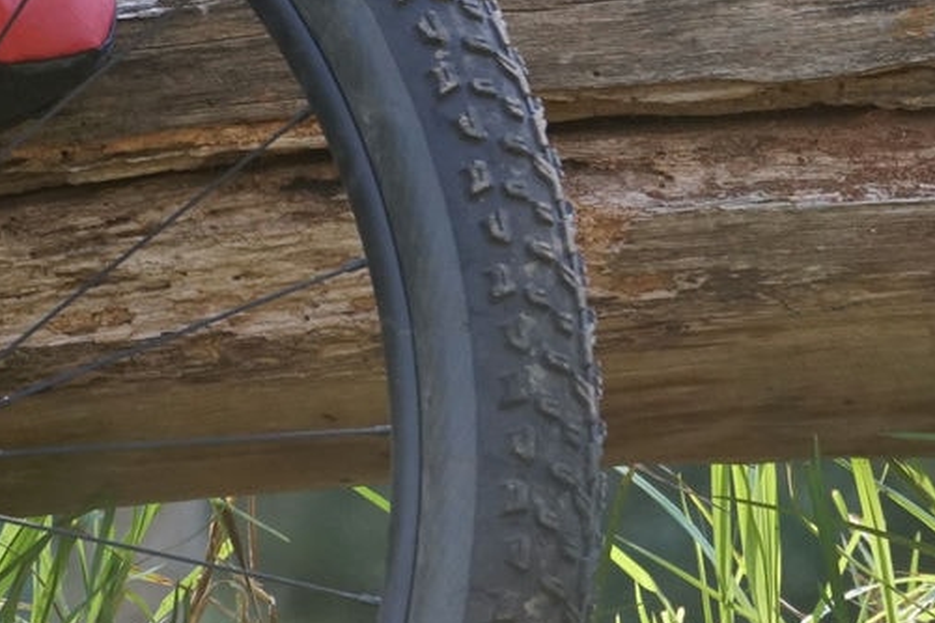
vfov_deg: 1.8
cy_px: -522
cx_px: -769
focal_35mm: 747
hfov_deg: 2.7
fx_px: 19400
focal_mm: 126
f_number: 5.6
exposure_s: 1/200
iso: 800
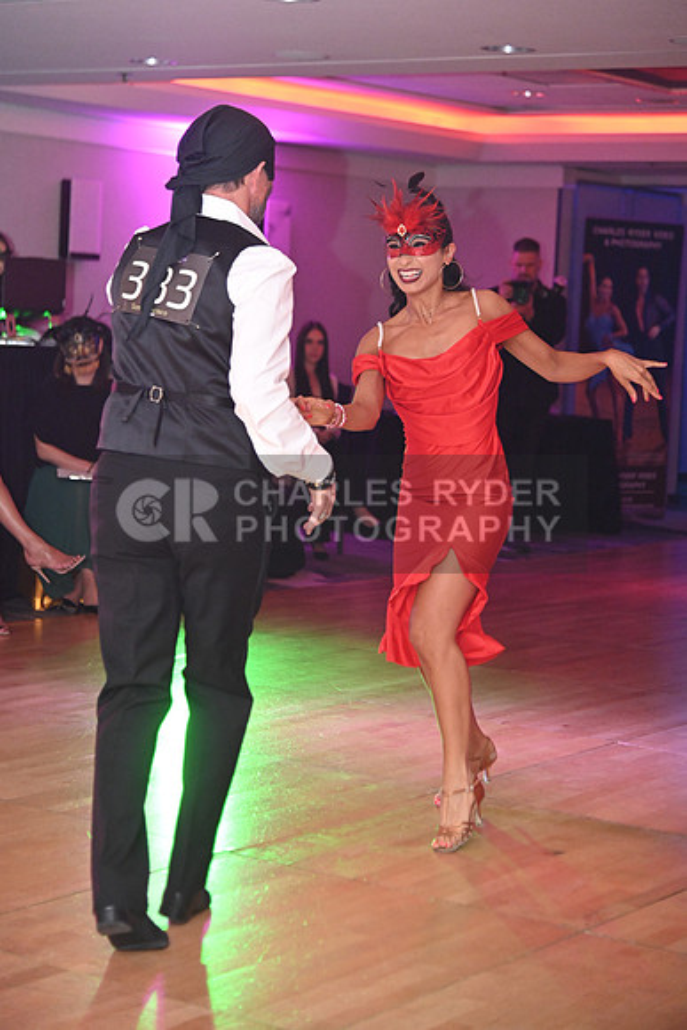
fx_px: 2145
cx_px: 344
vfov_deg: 27.0
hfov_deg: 18.2
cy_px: 515
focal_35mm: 75
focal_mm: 75
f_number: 5
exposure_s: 1/200
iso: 5000
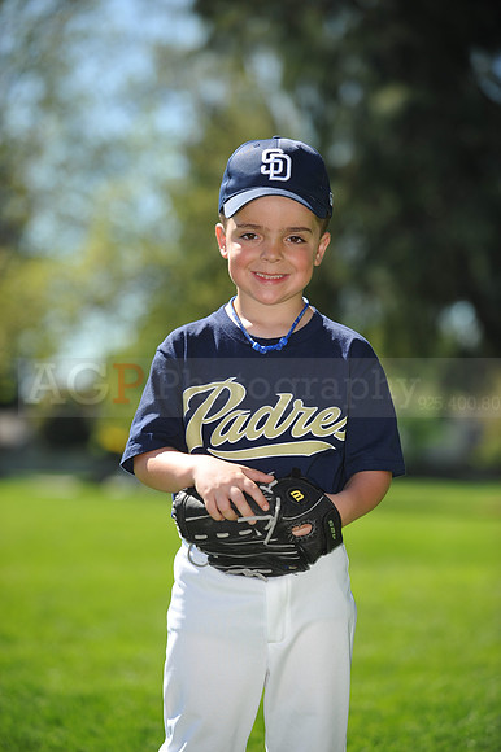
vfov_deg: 15.8
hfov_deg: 10.5
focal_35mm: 130
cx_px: 250
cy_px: 376
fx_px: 2717
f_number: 4
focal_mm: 130
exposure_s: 1/1250
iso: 200
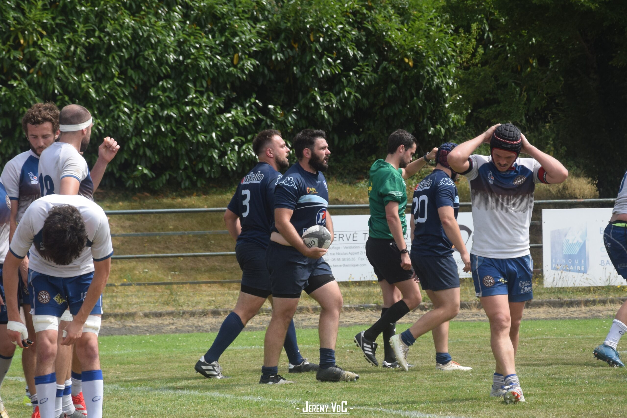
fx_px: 2743
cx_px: 314
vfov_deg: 8.7
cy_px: 209
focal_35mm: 158
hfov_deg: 13.0
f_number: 5.6
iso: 400
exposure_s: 1/1250
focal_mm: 105
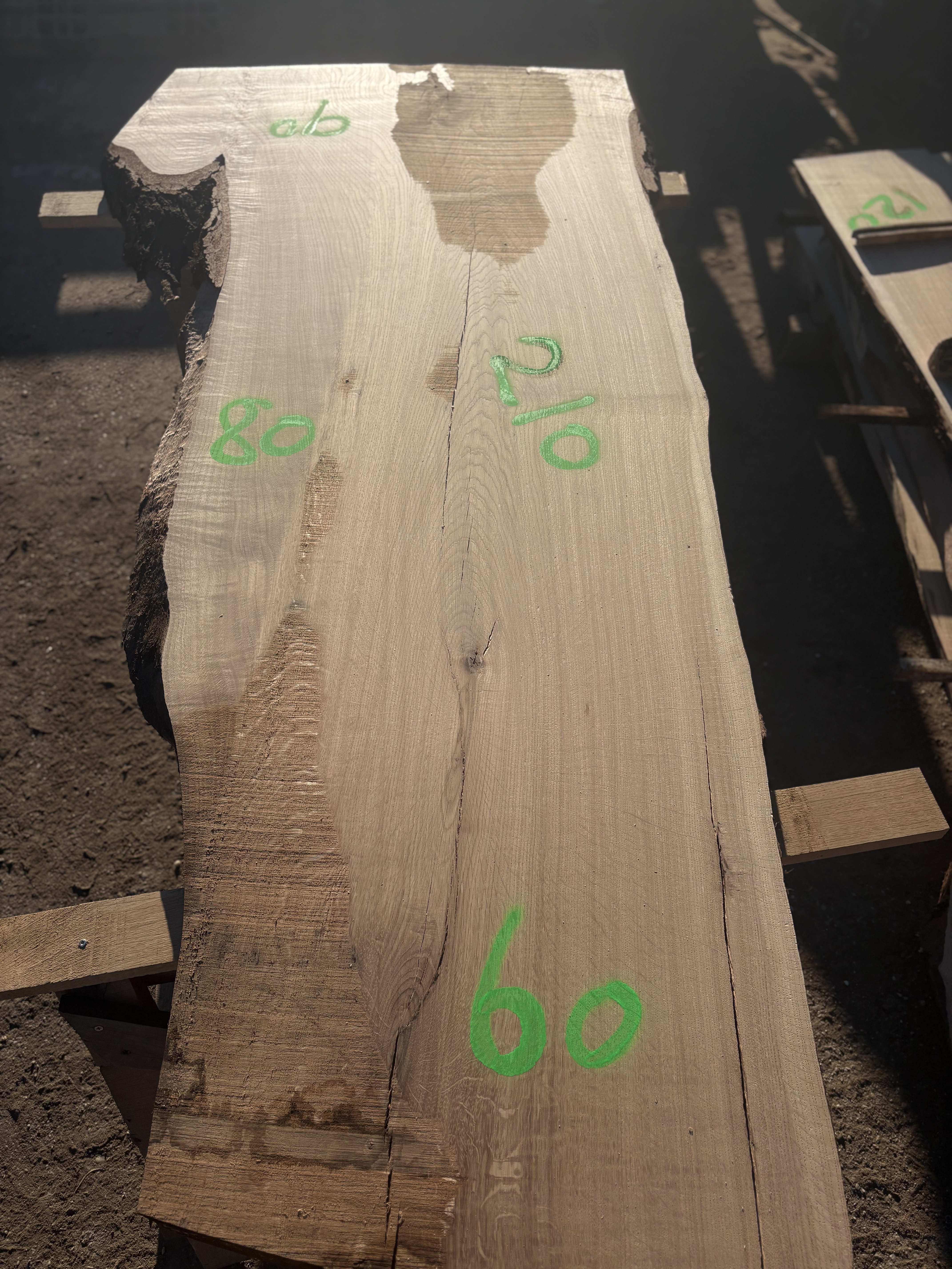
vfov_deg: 67.3
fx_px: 953
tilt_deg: -53.7
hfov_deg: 53.1
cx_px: 476
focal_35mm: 26
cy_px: 634
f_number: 1.6
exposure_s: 1/6329
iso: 50
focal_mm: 5.96
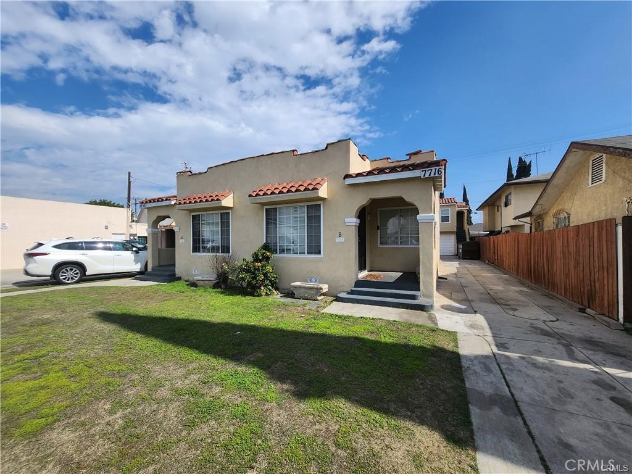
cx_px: 316
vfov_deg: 89.9
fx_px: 237
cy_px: 237
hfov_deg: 106.2
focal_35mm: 13
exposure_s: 1/1606
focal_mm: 1.74
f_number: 2.2
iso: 32
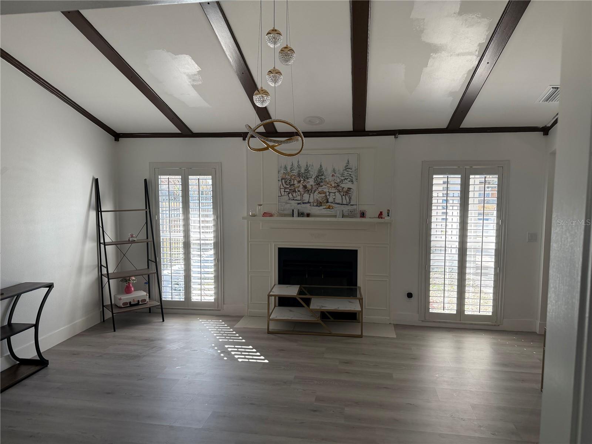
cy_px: 222
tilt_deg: -2.9
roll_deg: +0.0
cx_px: 296
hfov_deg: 71.6
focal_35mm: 24
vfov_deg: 56.8
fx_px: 410
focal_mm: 6.76
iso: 125
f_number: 1.78
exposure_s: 1/234
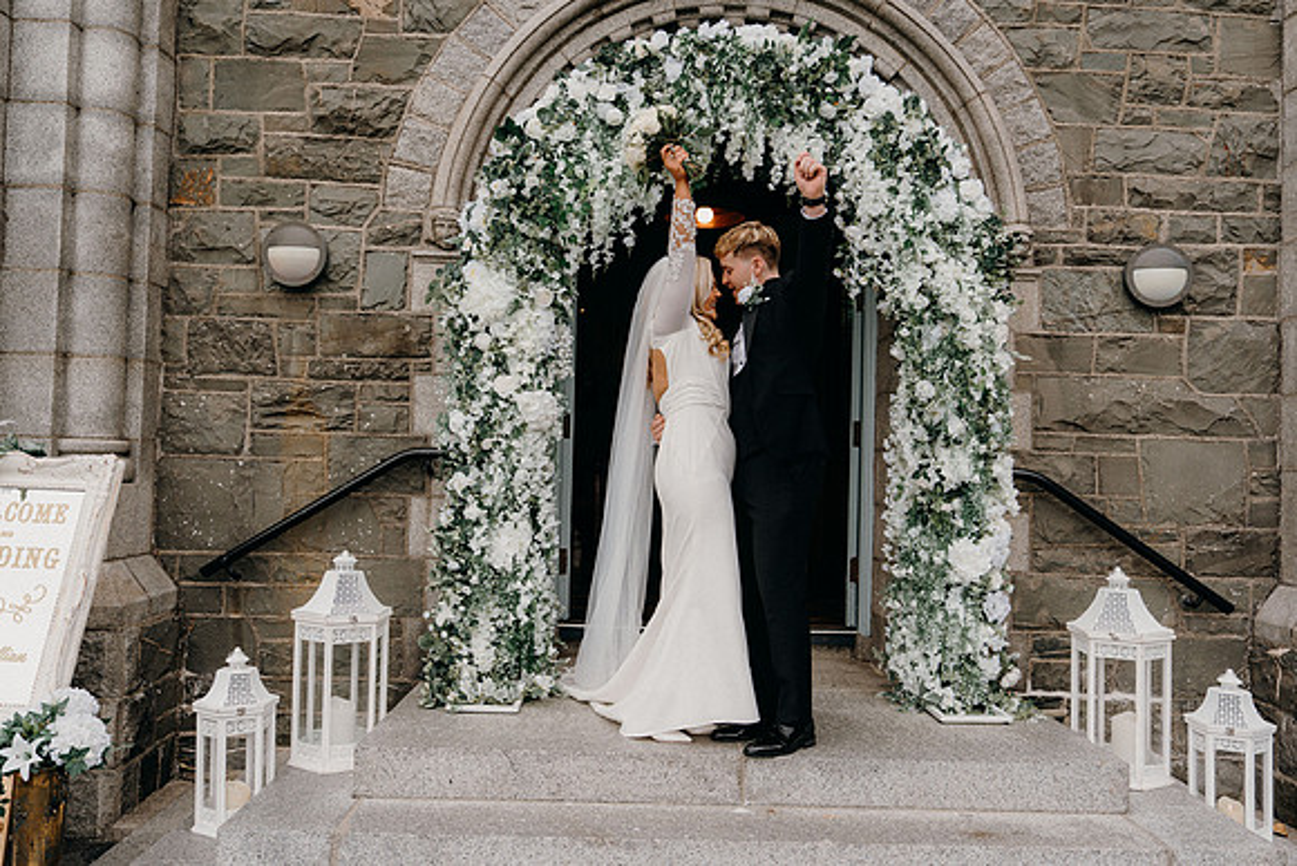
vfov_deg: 43.6
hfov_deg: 61.9
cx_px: 648
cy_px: 433
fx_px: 1081
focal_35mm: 30
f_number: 3.5
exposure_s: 1/250
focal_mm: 30
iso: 125
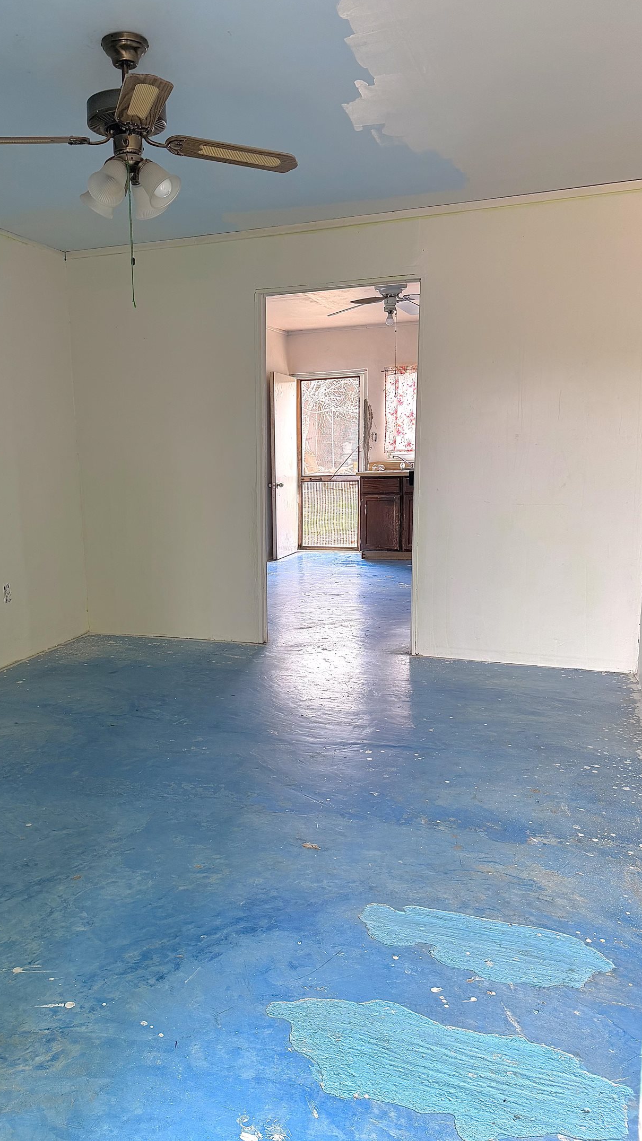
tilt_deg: -8.9
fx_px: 848
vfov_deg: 67.9
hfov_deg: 41.0
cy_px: 587
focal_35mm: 28
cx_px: 215
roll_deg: +1.3
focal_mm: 6.76
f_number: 1.78
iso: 125
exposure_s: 1/125
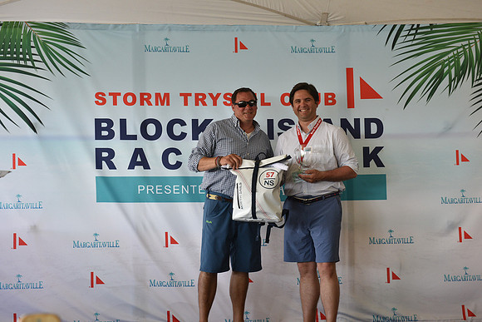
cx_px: 241
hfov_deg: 28.8
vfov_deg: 19.5
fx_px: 937
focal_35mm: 70
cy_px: 161
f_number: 5.6
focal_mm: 70
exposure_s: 1/160
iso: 800
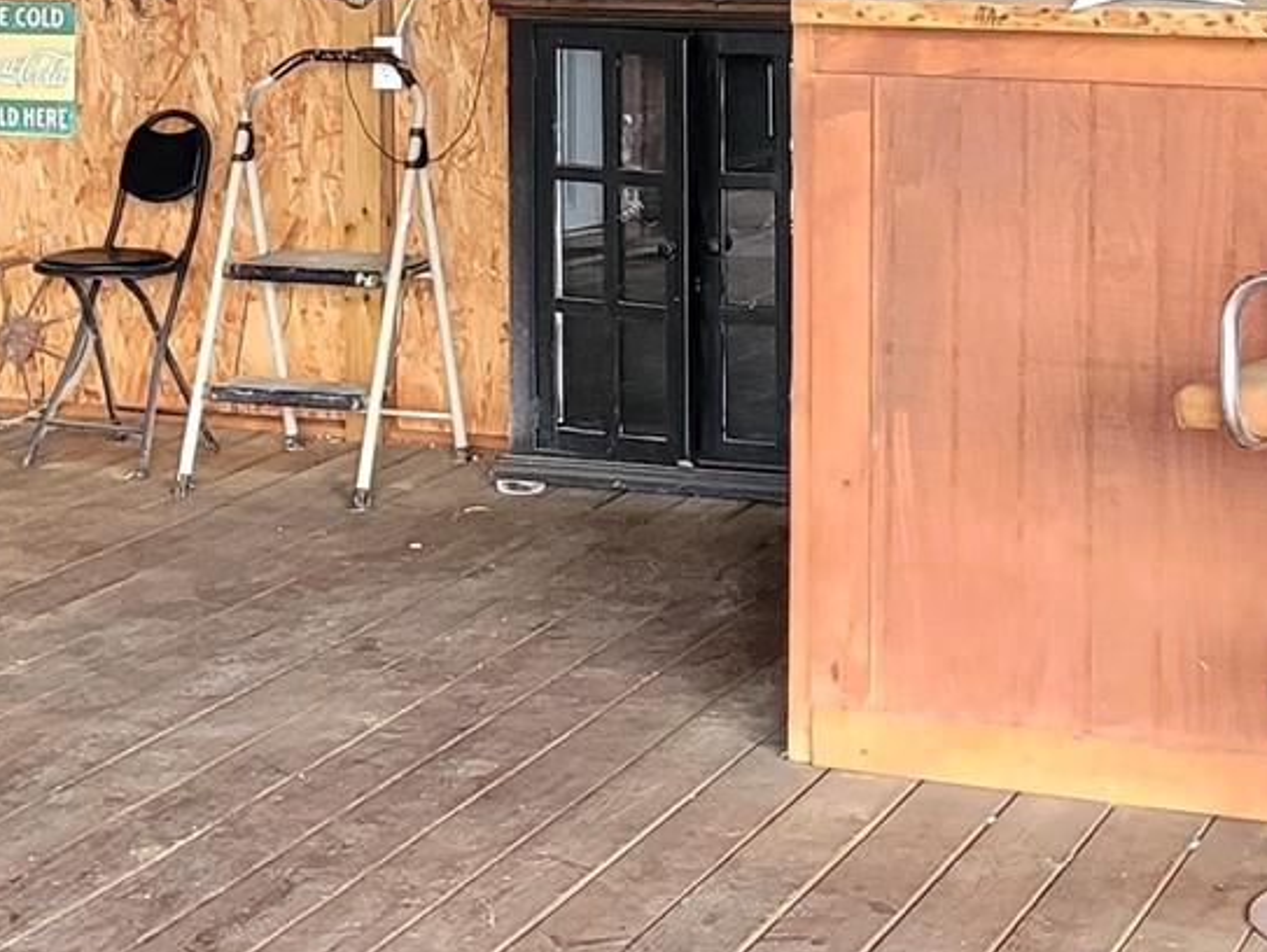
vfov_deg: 14.7
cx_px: 476
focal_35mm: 98
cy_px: -110
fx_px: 3589
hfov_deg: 20.0
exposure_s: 1/120
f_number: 1.8
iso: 320
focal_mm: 5.4
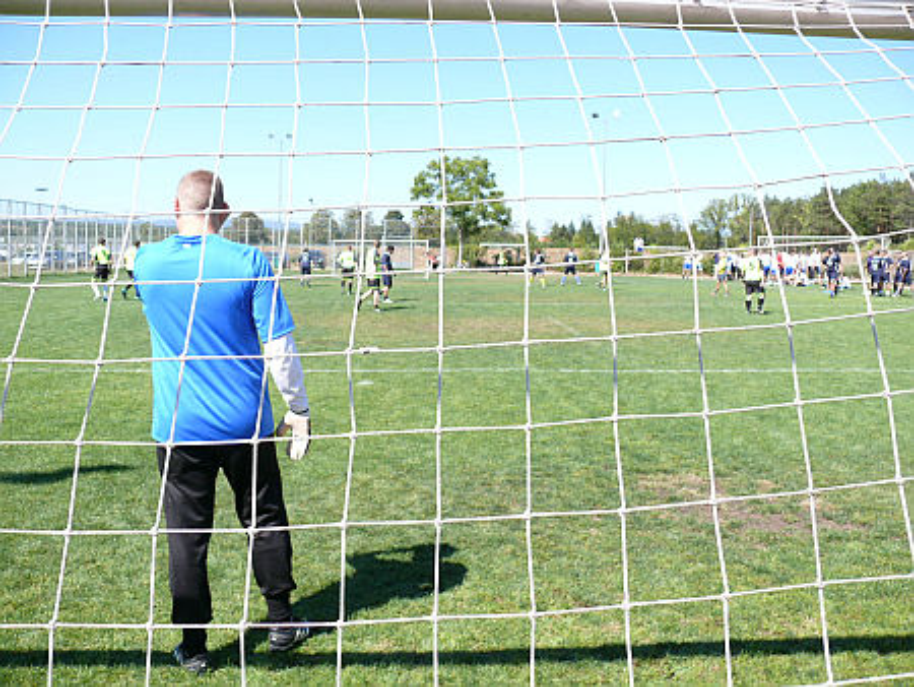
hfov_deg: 52.6
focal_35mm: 35
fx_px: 925
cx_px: 457
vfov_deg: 40.7
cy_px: 344
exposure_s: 1/1000
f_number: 2.8
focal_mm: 7.4
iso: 100
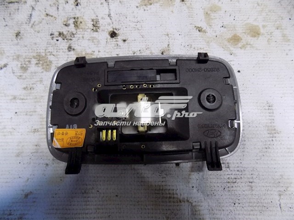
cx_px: 147
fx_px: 195
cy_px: 110
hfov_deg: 73.9
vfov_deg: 58.9
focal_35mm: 23
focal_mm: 4
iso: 360
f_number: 3.1
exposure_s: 1/30
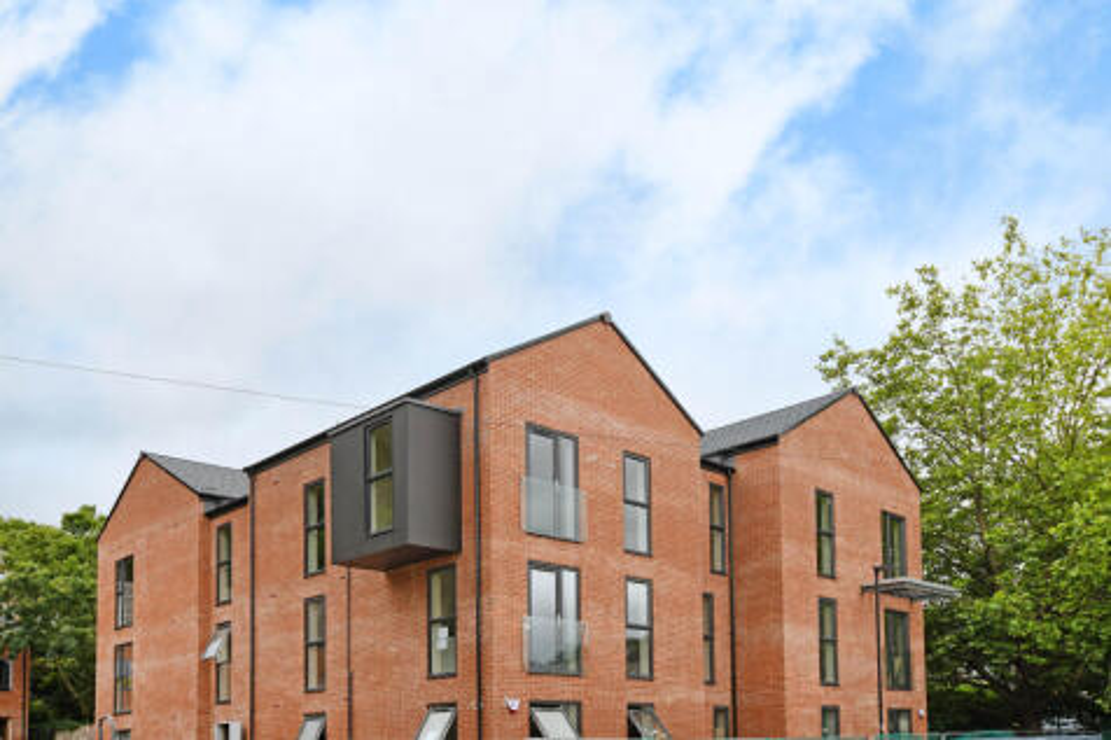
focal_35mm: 30
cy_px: 370
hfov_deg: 61.9
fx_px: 925
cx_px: 556
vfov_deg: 43.6
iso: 320
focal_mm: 20
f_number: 10
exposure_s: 1/125
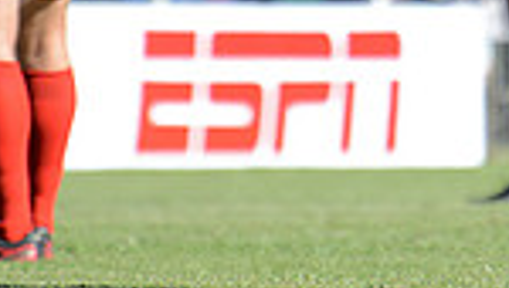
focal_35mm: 970
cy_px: -208
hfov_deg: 2.2
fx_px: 13115
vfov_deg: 1.3
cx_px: 489
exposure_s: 1/800
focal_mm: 240
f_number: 5.6
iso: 320
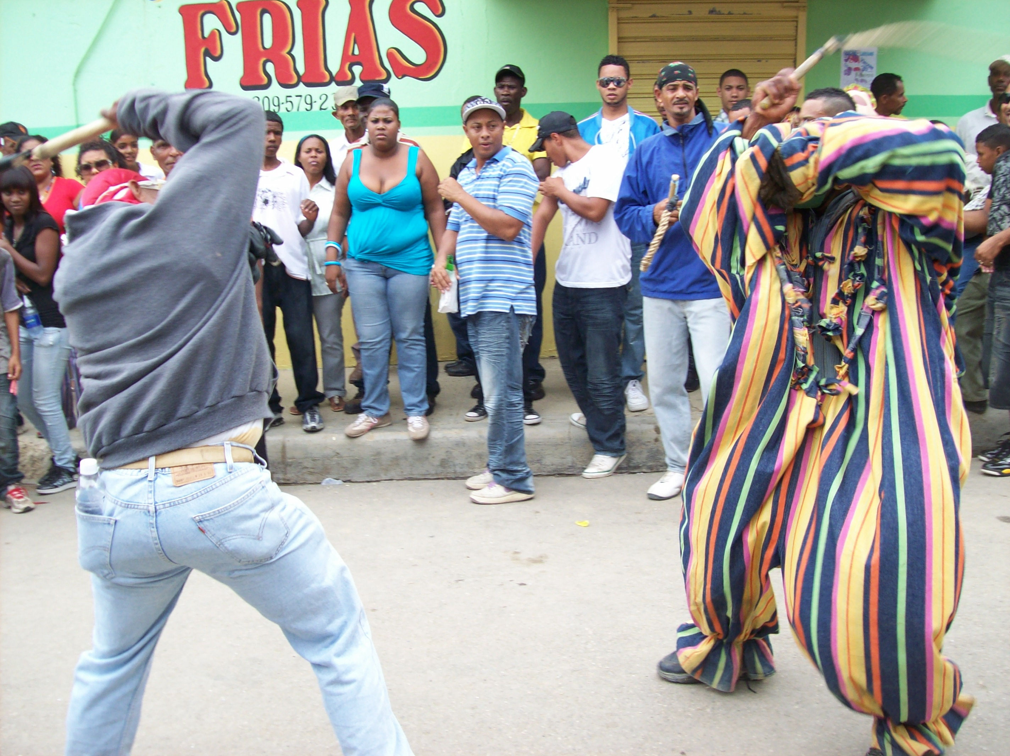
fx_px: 1050
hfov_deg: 51.4
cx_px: 505
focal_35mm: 36
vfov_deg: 39.6
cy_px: 378
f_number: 2.7
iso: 80
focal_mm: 6
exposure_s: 1/125
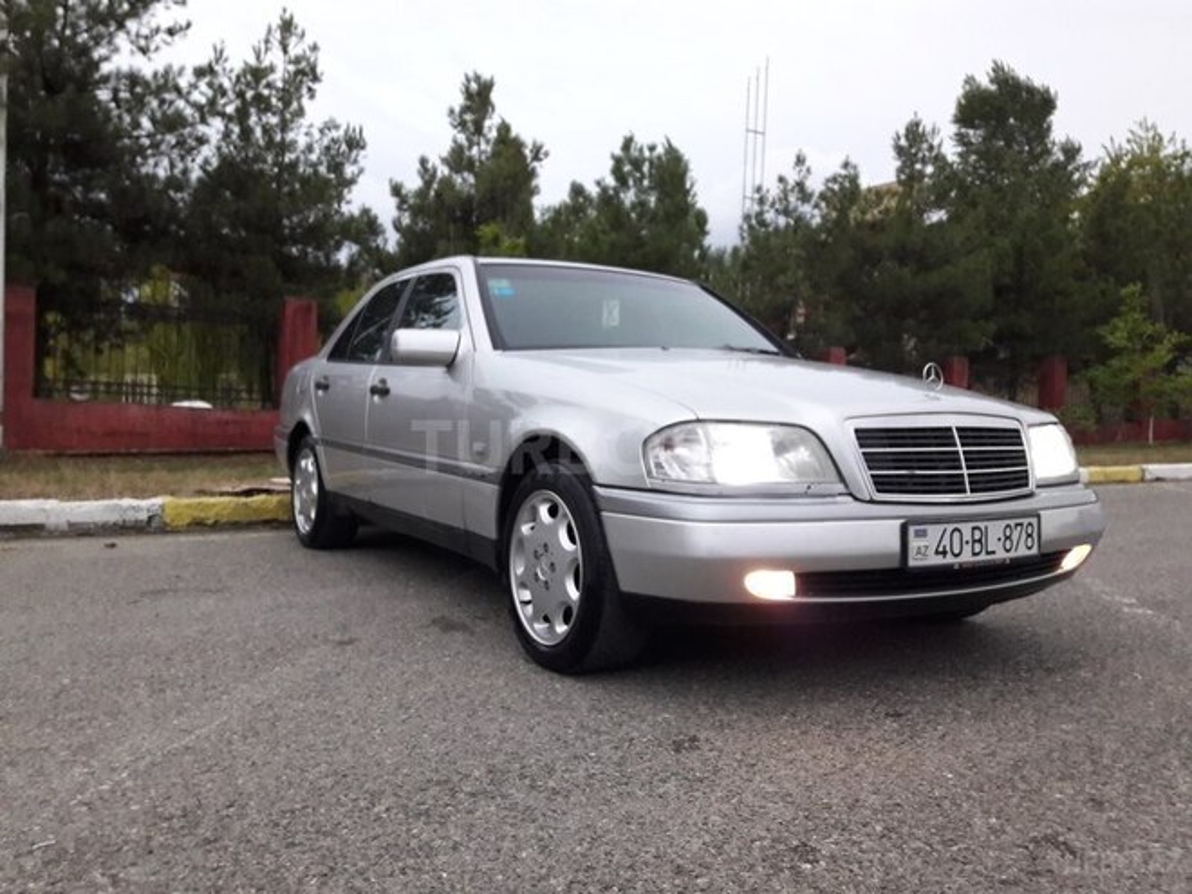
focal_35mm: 28
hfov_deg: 63.4
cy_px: 447
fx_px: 964
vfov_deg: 49.7
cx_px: 596
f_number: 1.9
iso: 200
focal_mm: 3.7
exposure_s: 1/33
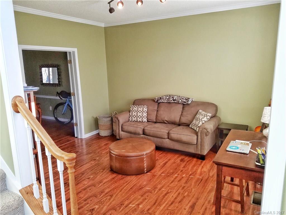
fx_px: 215
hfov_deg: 67.3
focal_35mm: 26
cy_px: 108
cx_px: 143
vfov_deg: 53.1
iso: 80
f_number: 1.7
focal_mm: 4.2
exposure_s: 1/120
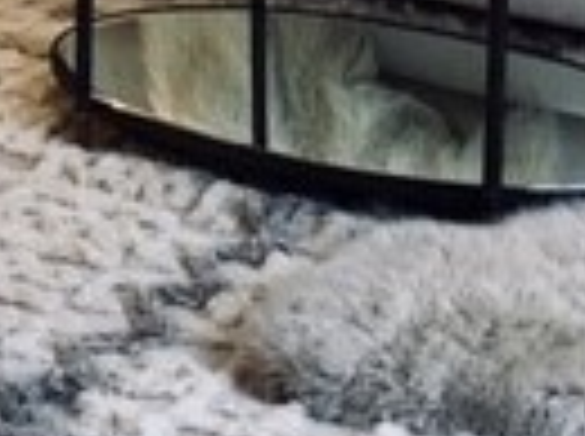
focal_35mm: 143
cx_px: 68
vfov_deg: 9.8
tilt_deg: -9.3
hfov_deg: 13.7
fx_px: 2412
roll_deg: +0.0
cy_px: -360
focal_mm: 4.15
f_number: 2.2
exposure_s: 1/15
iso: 25
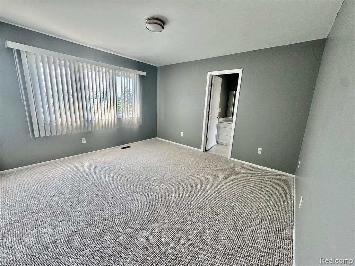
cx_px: 178
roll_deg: -2.7
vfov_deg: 85.7
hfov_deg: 102.1
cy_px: 133
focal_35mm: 14
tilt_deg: -12.2
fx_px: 144
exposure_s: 1/120
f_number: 2.2
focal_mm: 2.22
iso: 160
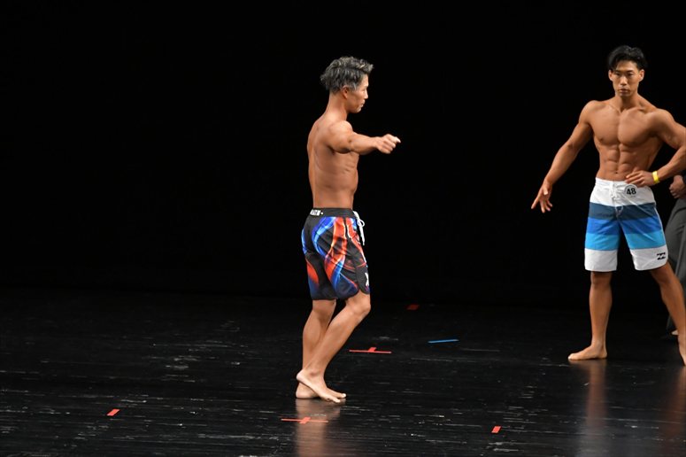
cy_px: 228
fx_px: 5143
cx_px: 343
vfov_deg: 5.1
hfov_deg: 7.6
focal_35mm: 270
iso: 3200
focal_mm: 180
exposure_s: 1/400
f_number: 5.6
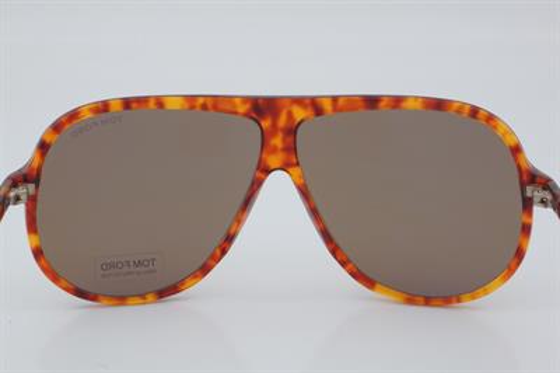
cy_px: 186
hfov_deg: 27.0
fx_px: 1166
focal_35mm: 75
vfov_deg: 18.2
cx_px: 280
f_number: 32
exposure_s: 1/4
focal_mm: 50
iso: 100
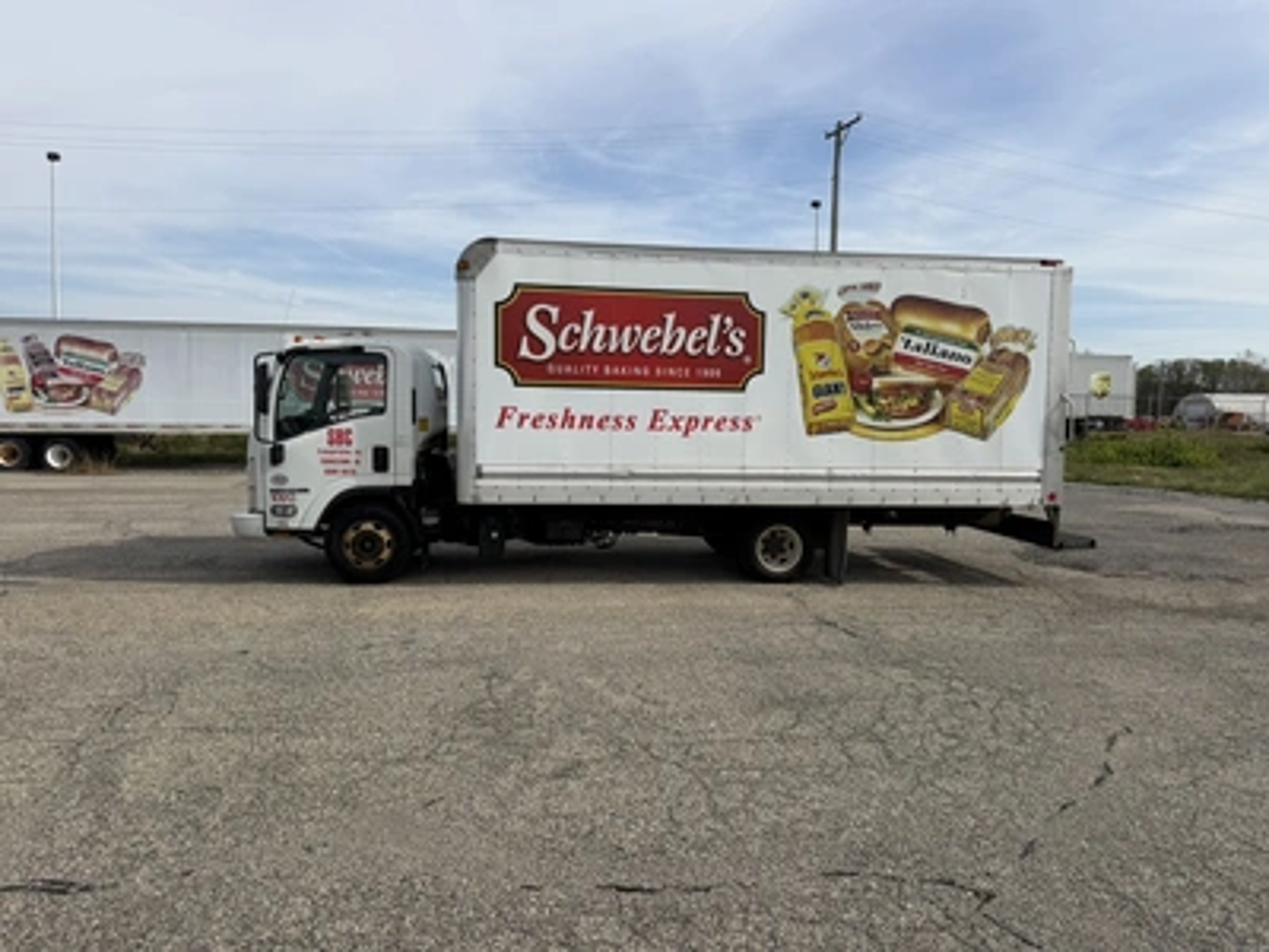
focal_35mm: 24
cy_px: 476
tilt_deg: -5.4
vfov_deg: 56.8
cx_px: 634
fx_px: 880
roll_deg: +0.3
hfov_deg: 71.6
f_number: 1.78
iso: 80
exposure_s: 1/6173
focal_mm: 6.76
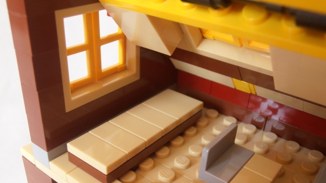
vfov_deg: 28.9
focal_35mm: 41
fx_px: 354
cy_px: 116
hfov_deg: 49.4
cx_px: 164
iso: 125
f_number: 3.9
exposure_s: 1/13
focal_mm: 6.61
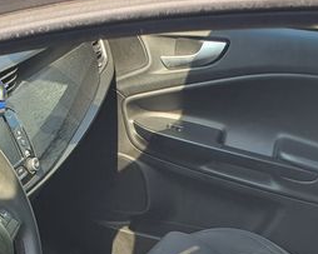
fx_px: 753
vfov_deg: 17.6
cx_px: 50
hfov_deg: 23.4
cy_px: 355
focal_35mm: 80
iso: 50
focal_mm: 4.3
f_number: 2.4
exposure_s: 1/173
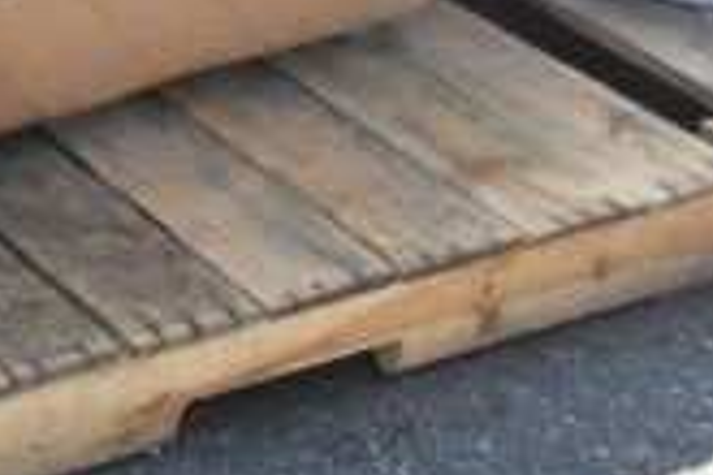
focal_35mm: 111
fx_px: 2198
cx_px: -596
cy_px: -41
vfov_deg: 12.1
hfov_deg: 15.6
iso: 6400
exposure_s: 1/800
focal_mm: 20
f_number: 20
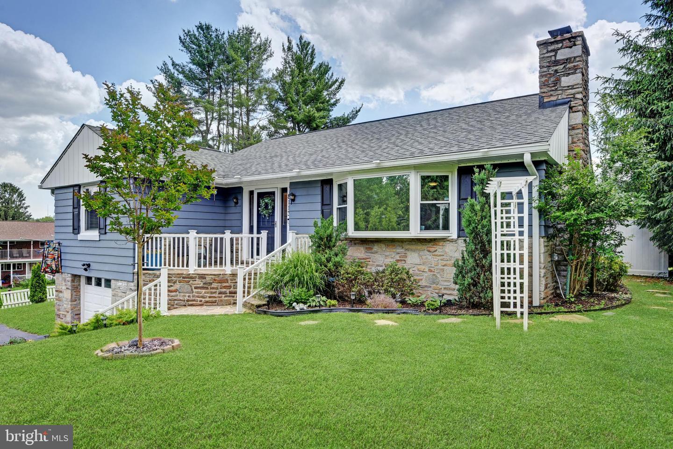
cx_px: 336
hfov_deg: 78.6
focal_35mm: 22
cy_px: 224
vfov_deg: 57.3
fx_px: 411
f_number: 8
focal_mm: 22
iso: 400
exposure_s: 1/500
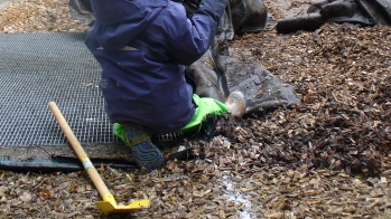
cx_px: 223
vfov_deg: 15.9
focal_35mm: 74
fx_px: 767
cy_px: -10
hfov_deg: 28.6
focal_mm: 6.1
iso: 80
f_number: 2.8
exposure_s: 1/80
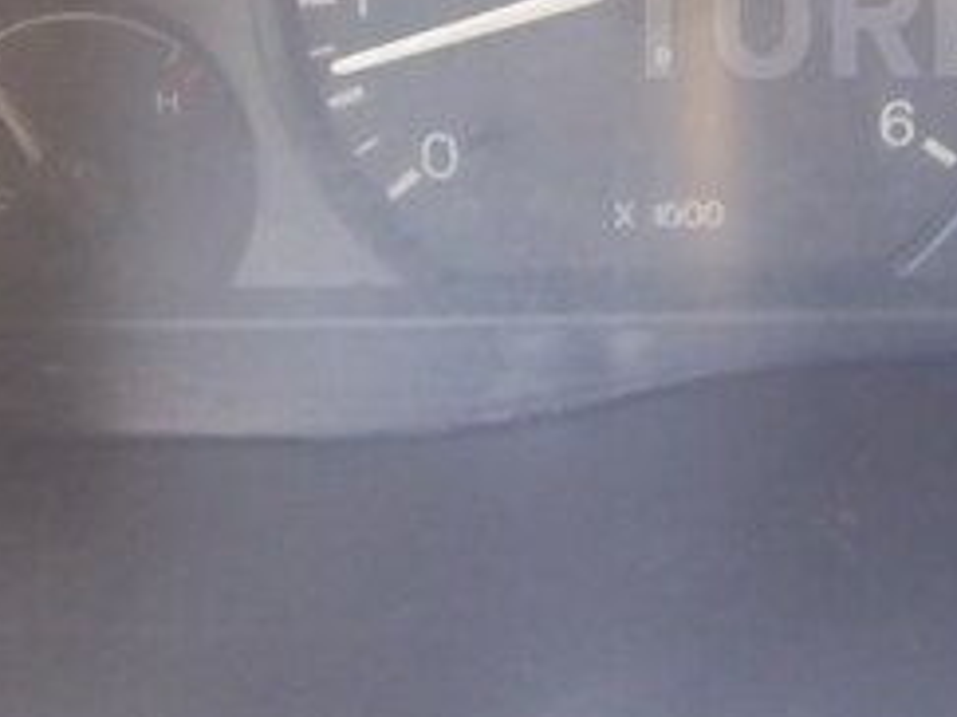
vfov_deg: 18.9
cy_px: 18
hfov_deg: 24.2
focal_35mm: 76
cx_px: 1016
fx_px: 2100
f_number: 1.9
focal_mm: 3.7
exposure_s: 1/20
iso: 160
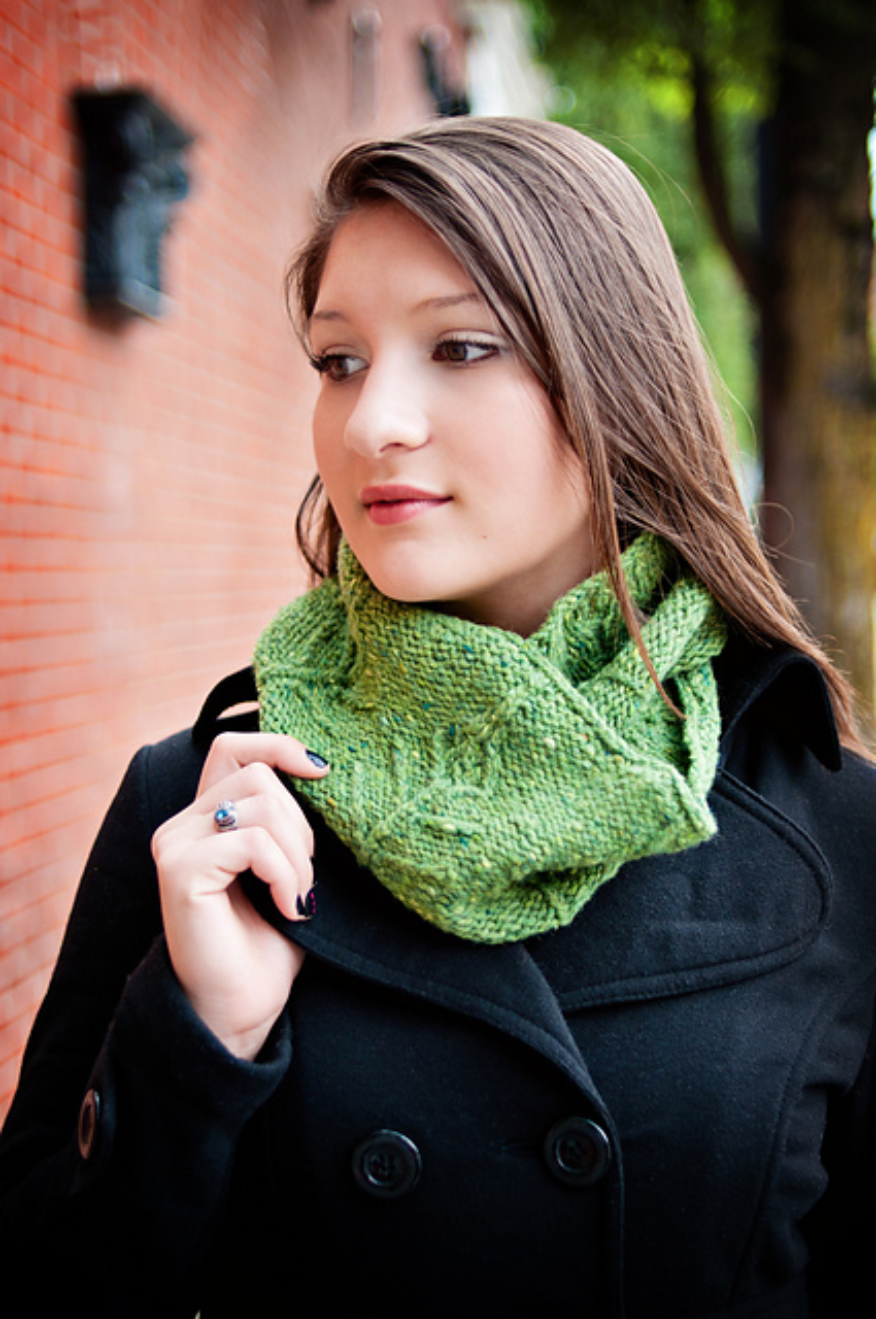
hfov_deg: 25.7
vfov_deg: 37.9
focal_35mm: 52
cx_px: 438
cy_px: 660
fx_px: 1921
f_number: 2
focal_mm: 35
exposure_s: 1/1250
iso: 320
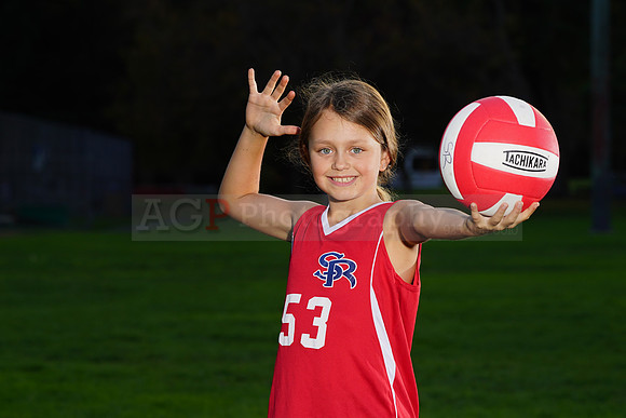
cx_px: 313
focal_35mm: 187
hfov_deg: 11.0
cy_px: 209
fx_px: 3252
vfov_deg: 7.3
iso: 200
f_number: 10
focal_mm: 187
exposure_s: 1/250
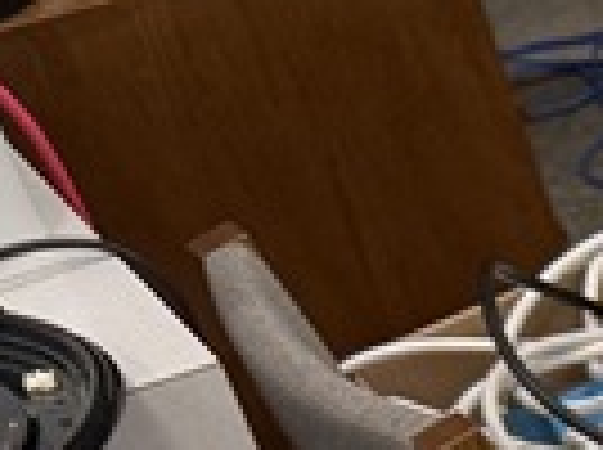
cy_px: 1674
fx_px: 3199
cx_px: 1863
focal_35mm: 184
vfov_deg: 6.7
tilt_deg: -44.7
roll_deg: +5.9
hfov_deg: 8.7
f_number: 1.78
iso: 160
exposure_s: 1/120
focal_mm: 6.76
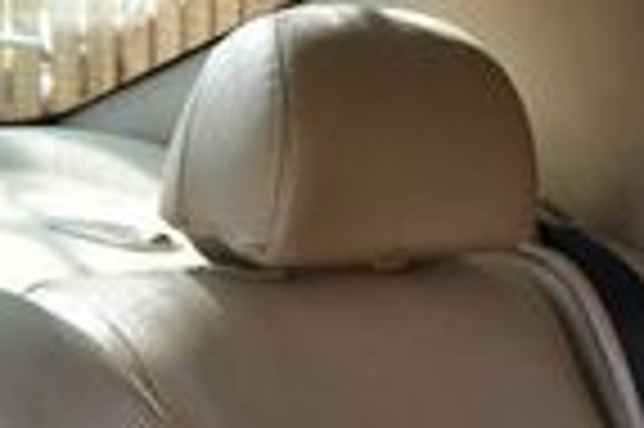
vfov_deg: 10.5
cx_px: -239
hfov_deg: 15.9
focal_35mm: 121
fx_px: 2162
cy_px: 811
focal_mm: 18
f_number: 3.5
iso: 800
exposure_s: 1/125
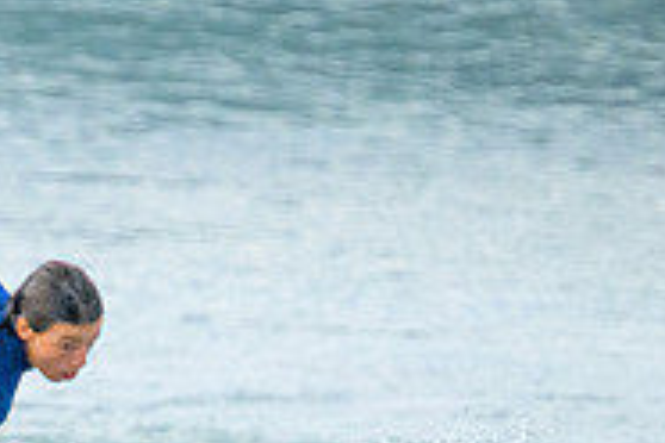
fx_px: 46066
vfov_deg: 0.6
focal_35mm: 2494
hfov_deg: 0.8
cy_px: 656
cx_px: -139
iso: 7200
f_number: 11
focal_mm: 800
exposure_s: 1/1000
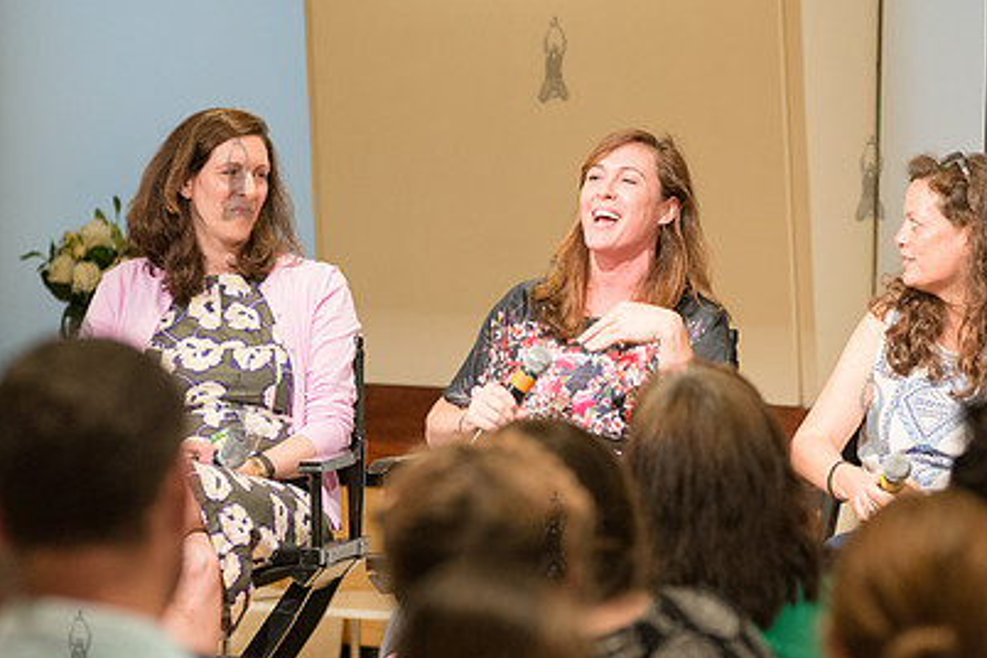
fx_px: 5730
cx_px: 552
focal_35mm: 209
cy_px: 296
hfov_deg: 9.8
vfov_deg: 6.6
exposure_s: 1/125
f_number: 4
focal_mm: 145
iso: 2500
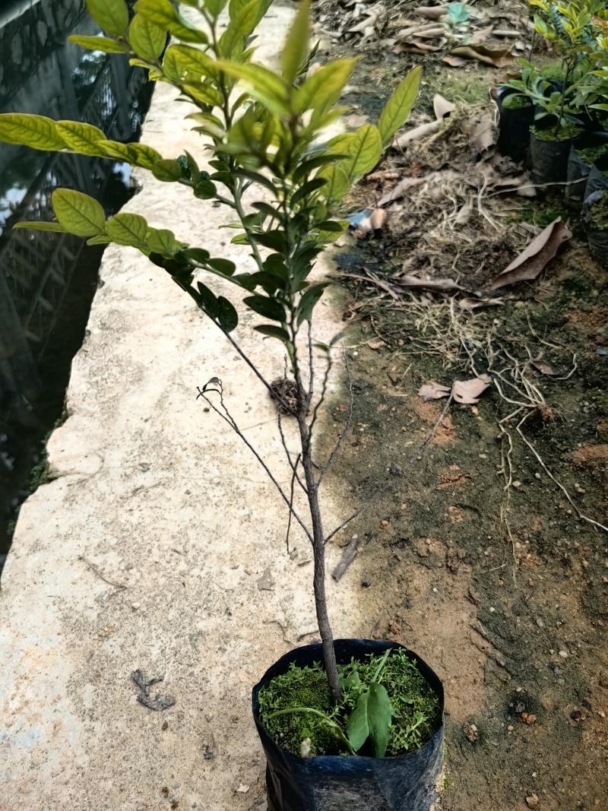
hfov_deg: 51.3
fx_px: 632
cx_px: 304
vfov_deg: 65.3
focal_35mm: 27
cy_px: 406
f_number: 2
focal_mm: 5.75
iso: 160
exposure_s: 1/494
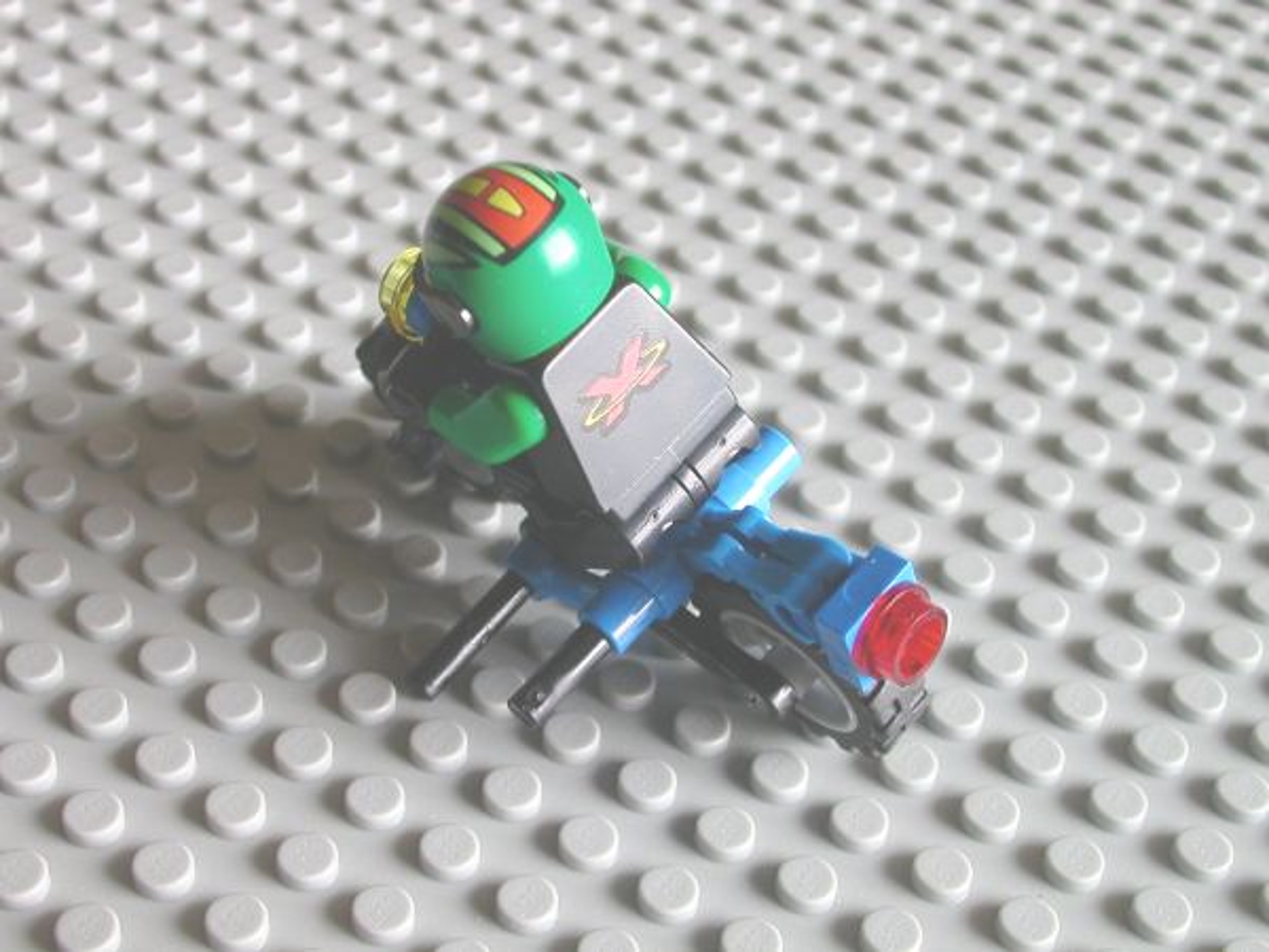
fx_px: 2126
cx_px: 634
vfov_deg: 25.2
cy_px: 476
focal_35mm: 58
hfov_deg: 33.2
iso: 100
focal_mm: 8.9
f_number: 3.4
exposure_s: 1/11
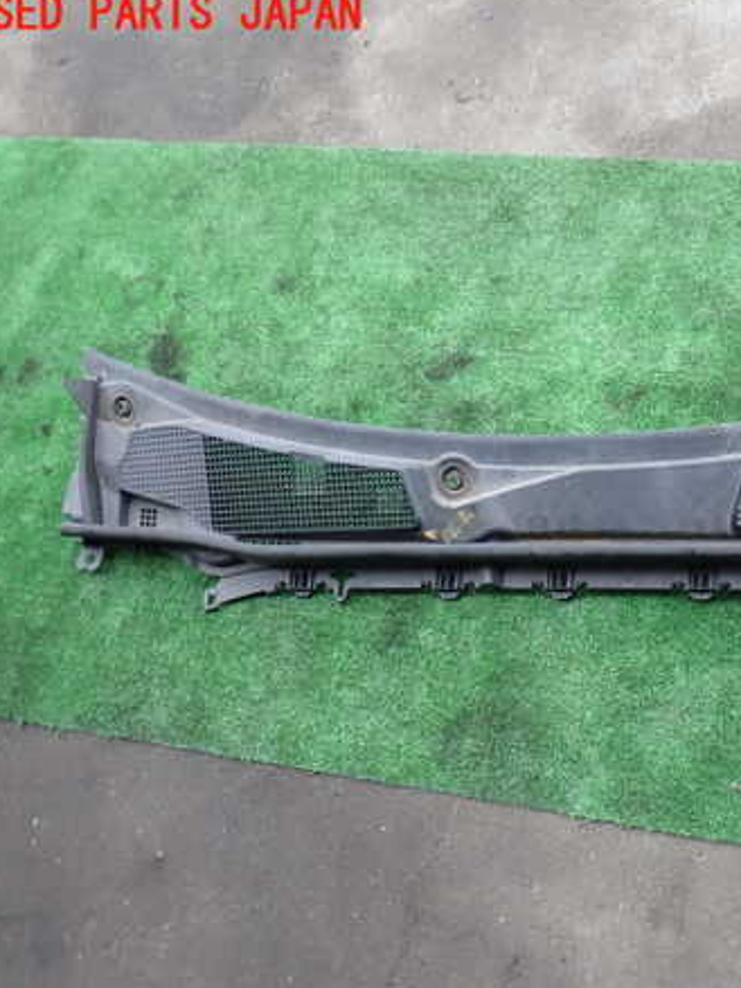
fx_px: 1171
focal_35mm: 41
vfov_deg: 45.8
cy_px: 493
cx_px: 628
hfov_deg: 33.7
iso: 160
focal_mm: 5.4
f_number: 2.3
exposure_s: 1/125
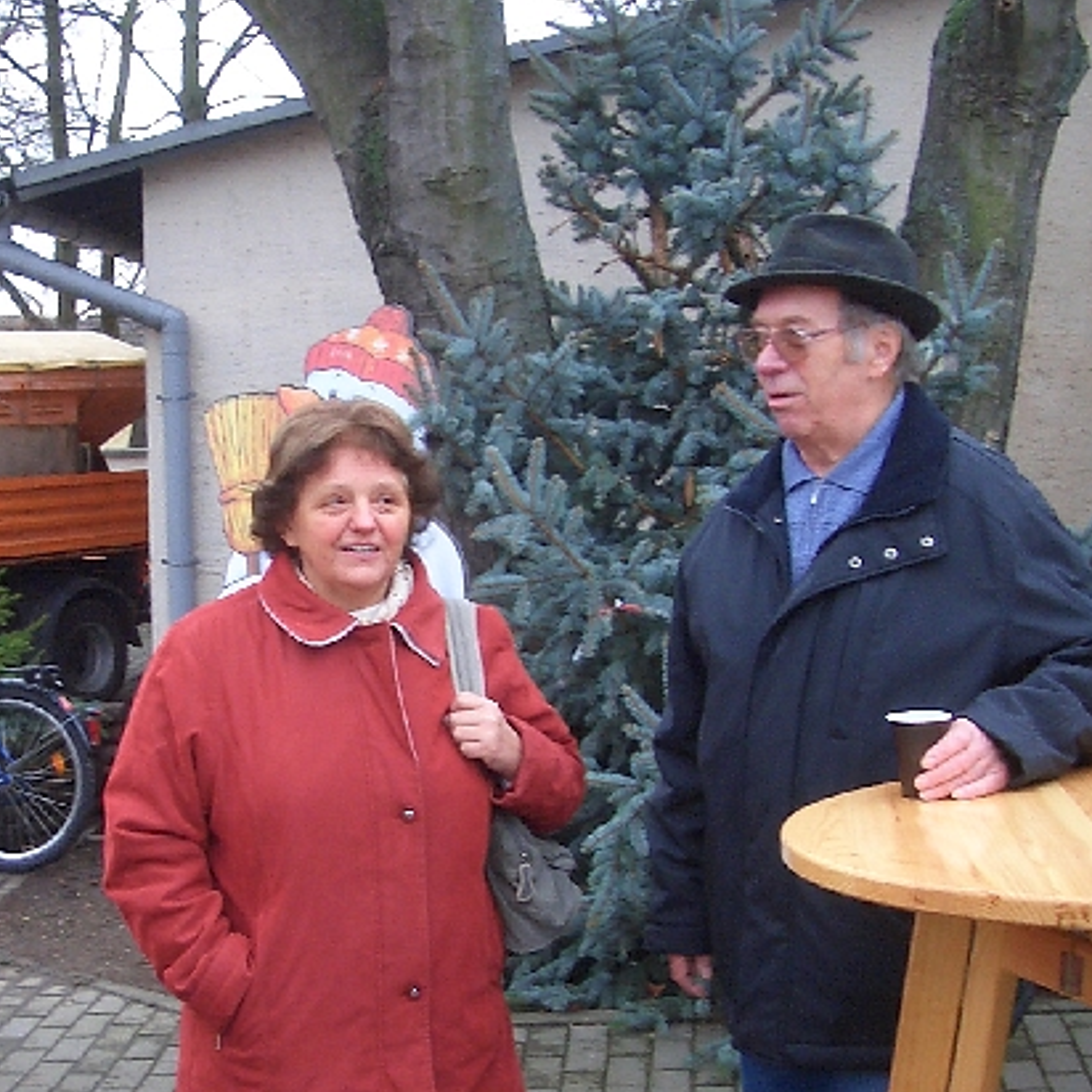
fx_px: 2141
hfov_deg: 28.3
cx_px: 307
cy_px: 737
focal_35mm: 60
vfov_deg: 28.4
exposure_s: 1/60
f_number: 2.6
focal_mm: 5.8
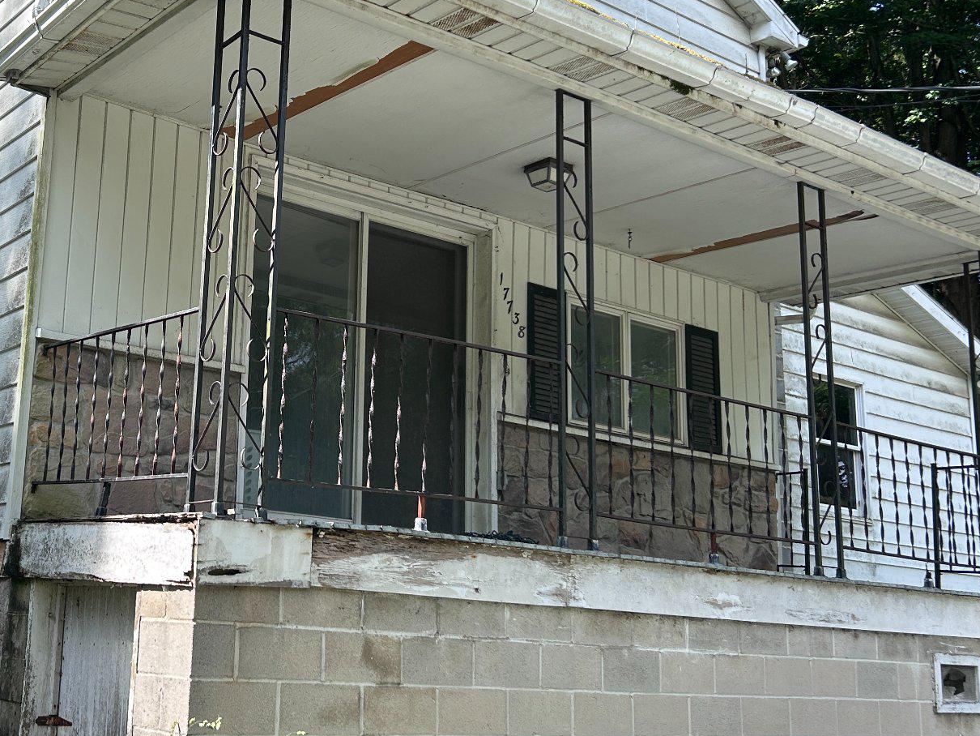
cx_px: 219
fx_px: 1246
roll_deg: -2.6
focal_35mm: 44
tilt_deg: +11.4
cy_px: 349
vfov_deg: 32.9
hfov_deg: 41.4
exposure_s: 1/1112
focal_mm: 5.7
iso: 50
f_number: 1.5
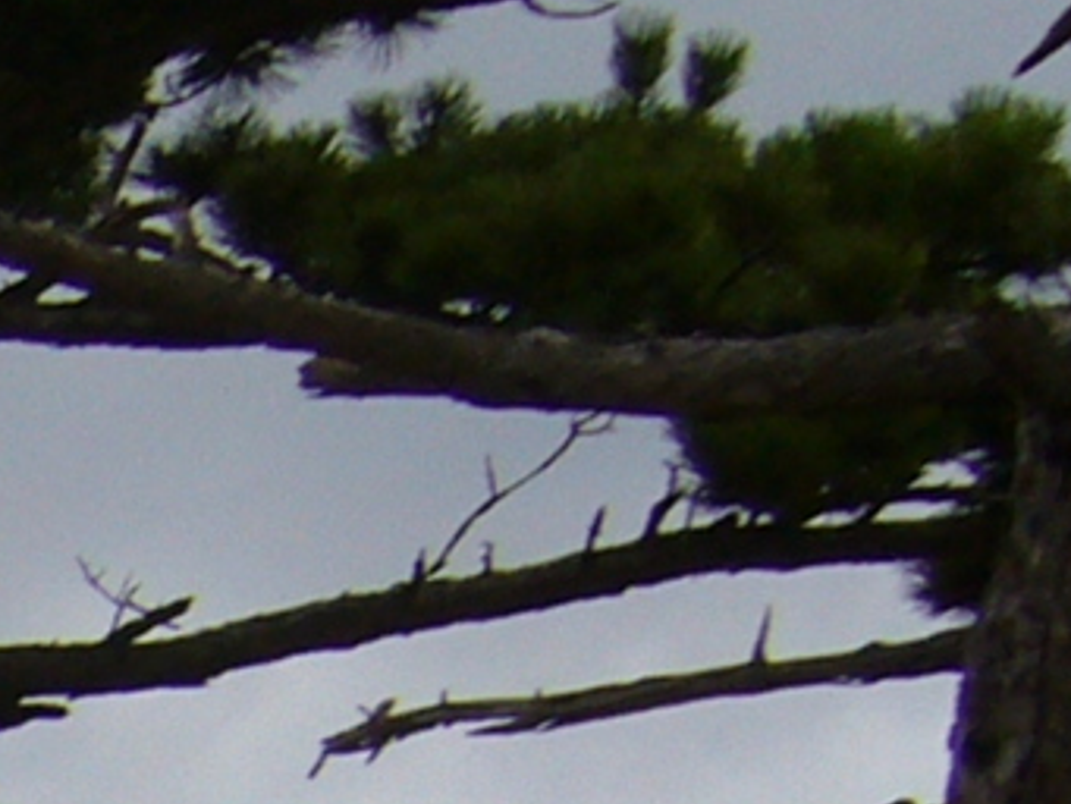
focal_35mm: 210
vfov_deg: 6.8
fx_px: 6500
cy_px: 1784
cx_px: -1822
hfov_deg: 8.3
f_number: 2.8
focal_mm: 5.8
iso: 80
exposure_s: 1/200
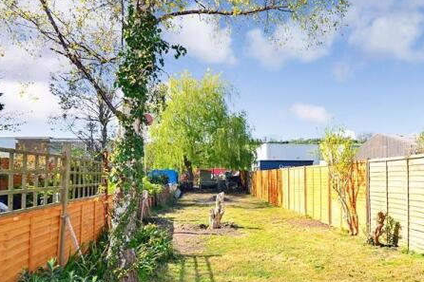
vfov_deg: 50.2
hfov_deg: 70.4
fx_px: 299
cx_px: 241
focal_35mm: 25
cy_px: 173
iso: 200
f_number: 9
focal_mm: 11.5
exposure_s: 1/200
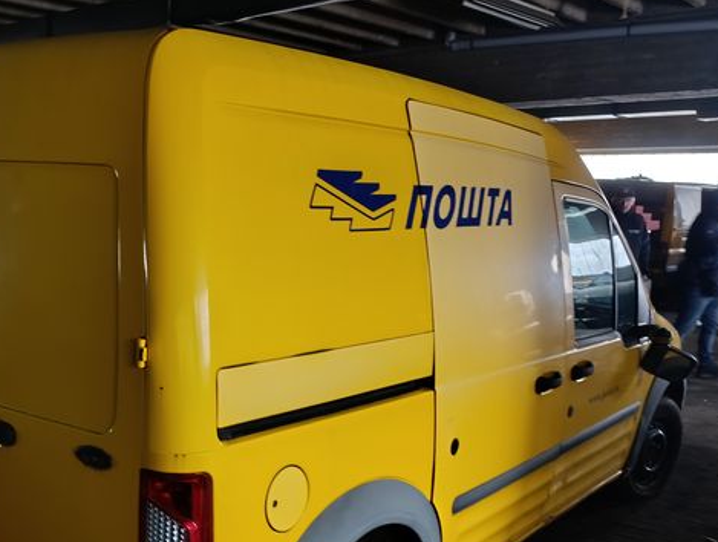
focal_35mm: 39
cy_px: 381
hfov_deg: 47.1
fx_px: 811
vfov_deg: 36.4
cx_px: 248
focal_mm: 6.14
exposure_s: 1/20
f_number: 1.6
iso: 1000
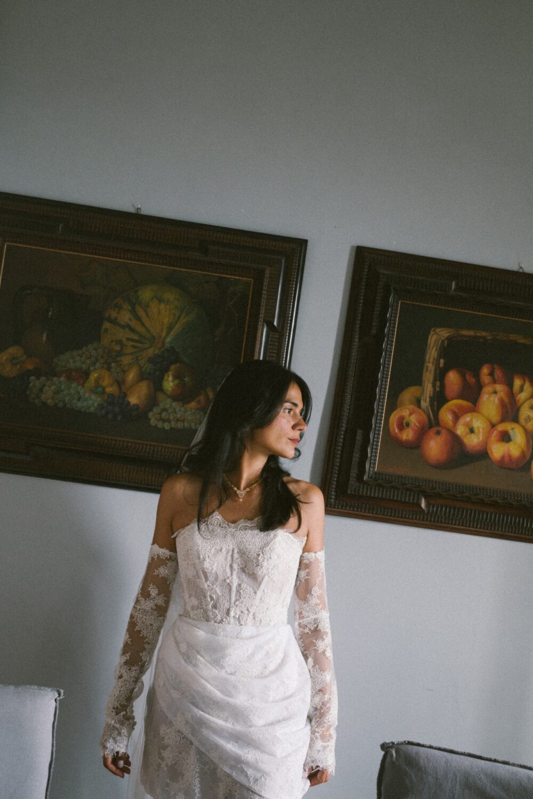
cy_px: 400
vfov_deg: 54.4
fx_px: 777
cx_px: 266
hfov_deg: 37.9
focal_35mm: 35
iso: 5000
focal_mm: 23
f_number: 3.6
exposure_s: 1/320
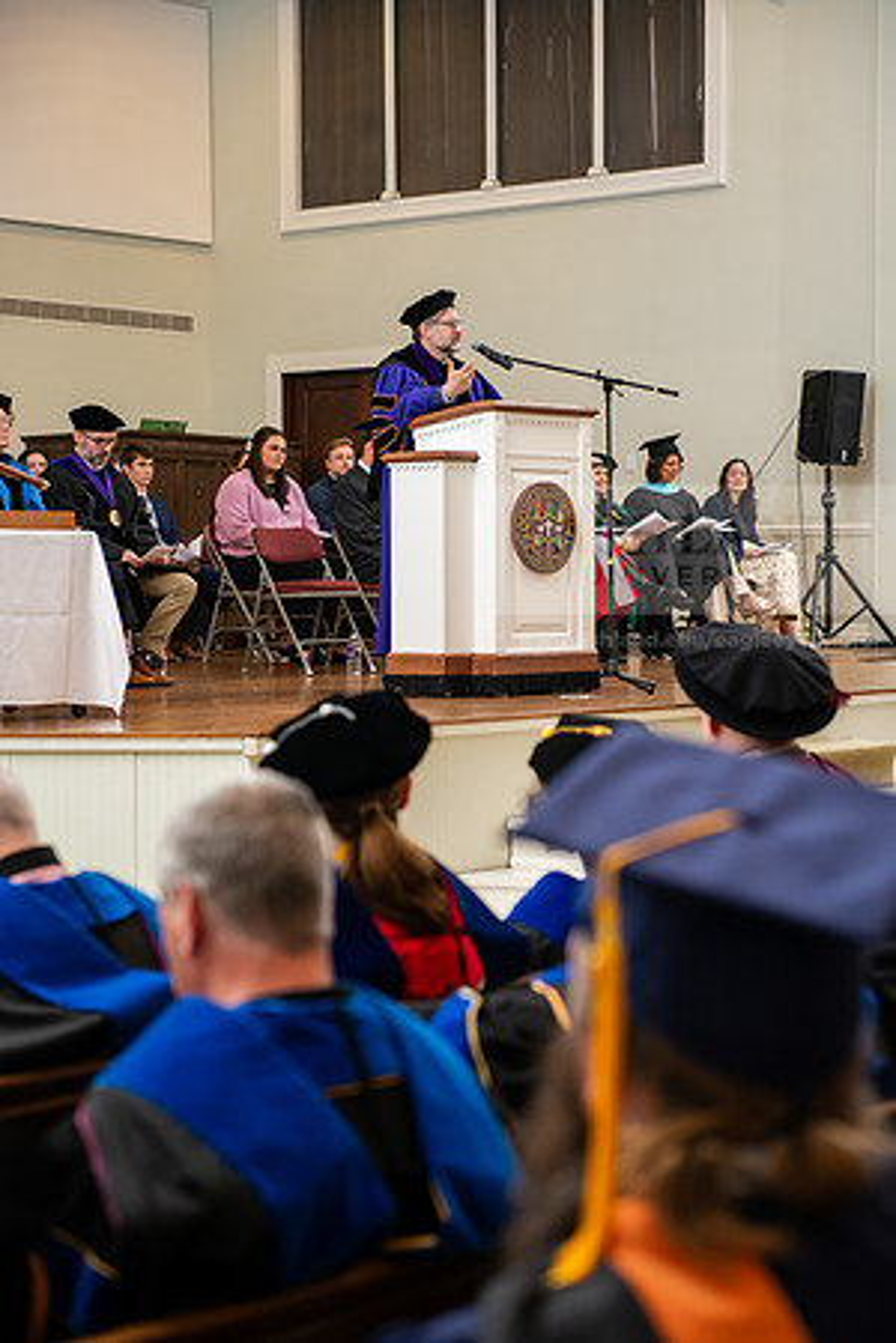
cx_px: 448
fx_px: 2613
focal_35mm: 70
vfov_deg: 28.8
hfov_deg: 19.5
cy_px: 672
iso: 1000
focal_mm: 70
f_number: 4
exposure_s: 1/160
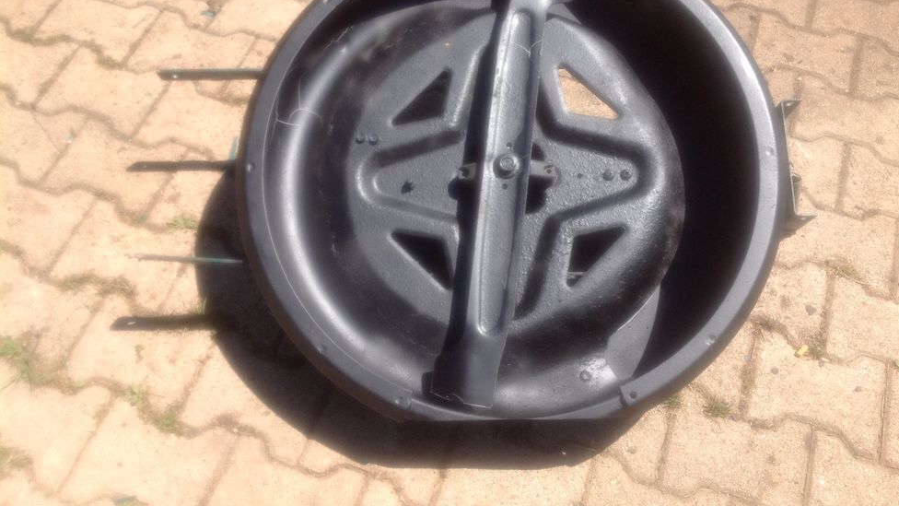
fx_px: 930
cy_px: 224
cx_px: 460
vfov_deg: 30.4
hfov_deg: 51.6
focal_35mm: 39
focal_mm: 4.28
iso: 50
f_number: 2.4
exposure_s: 1/944
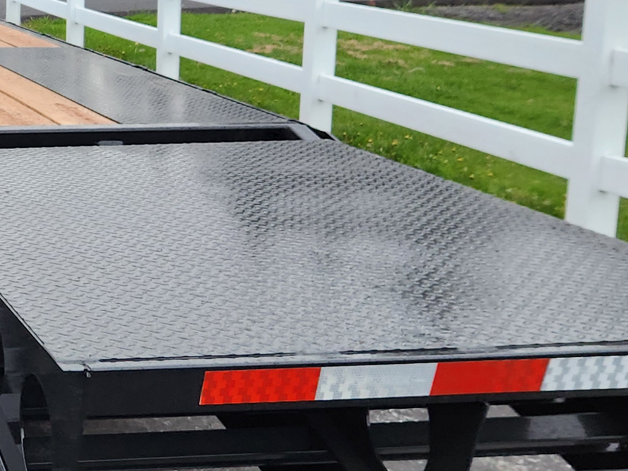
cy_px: 178
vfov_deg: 19.9
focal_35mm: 74
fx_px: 1342
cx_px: -208
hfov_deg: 23.1
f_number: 1.8
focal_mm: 5.4
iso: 200
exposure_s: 1/180
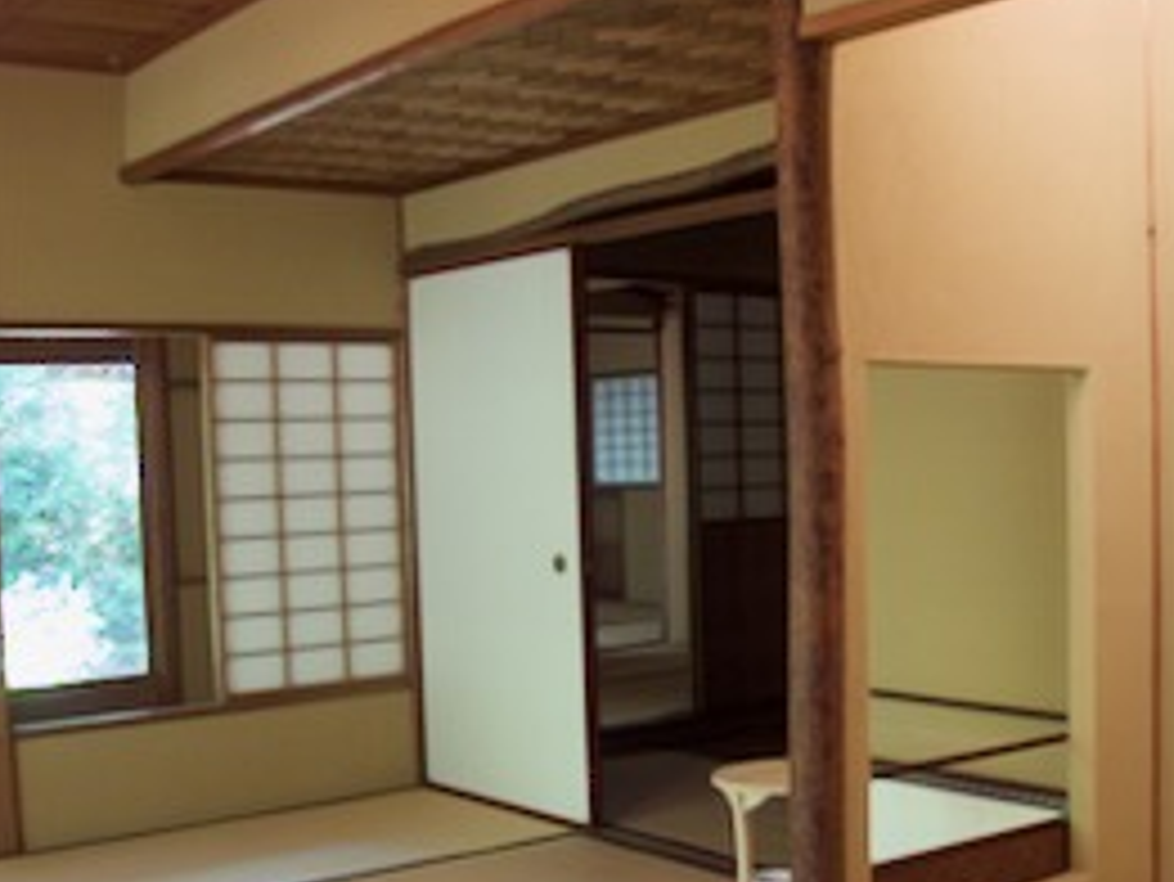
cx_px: 783
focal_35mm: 46
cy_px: 562
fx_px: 1561
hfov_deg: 40.7
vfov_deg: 31.4
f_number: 2
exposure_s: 1/30
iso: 250
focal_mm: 4.5
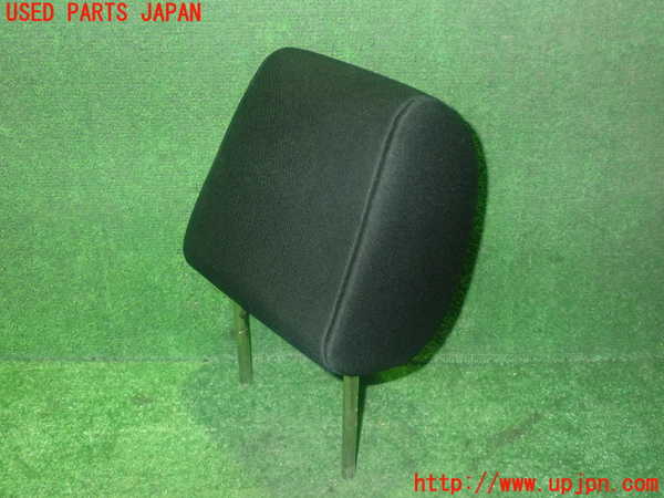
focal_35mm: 36
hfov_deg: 51.4
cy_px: 249
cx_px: 332
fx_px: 691
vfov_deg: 39.7
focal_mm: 6.37
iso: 640
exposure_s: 1/40
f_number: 2.5
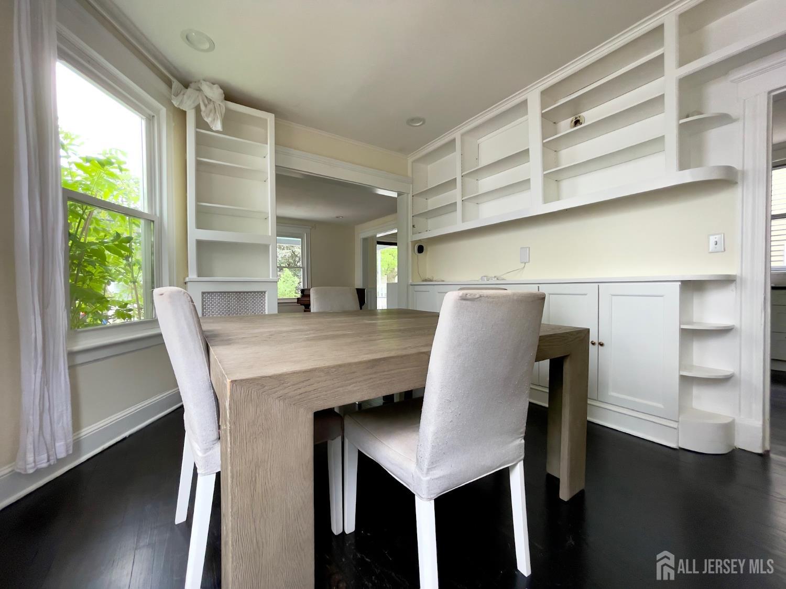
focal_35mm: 13
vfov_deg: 89.9
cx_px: 393
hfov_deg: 106.2
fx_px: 295
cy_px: 294
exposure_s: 1/99
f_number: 2.4
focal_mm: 1.54
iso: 200
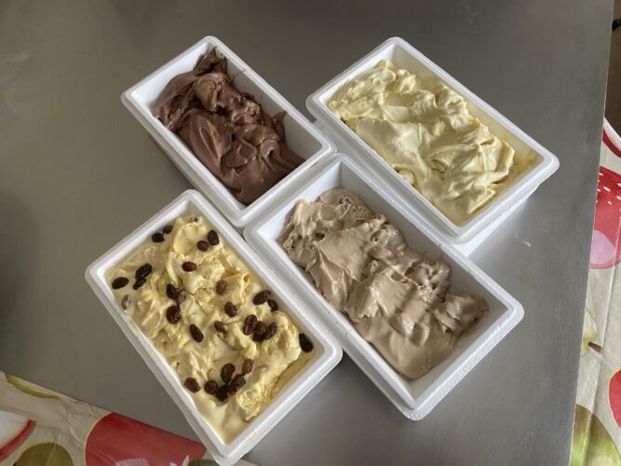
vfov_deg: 53.0
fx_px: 466
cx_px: 310
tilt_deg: -66.6
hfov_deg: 67.3
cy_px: 233
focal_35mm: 26
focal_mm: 4.25
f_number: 1.8
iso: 125
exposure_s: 1/96
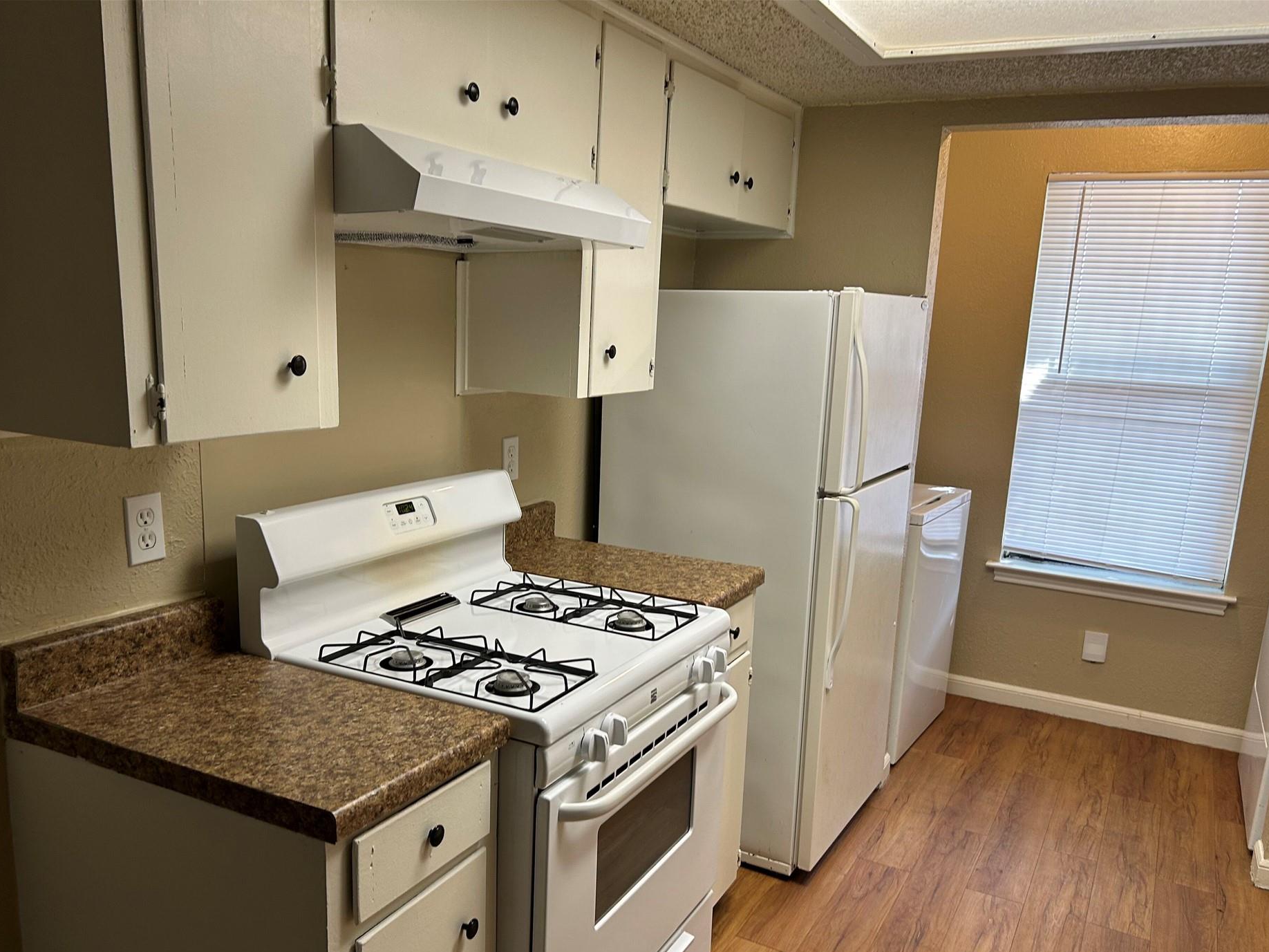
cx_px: 601
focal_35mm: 29
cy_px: 530
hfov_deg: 61.6
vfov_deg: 48.1
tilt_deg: -12.4
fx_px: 1063
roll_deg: -1.8
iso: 64
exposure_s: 1/60
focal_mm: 5.7
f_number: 1.5
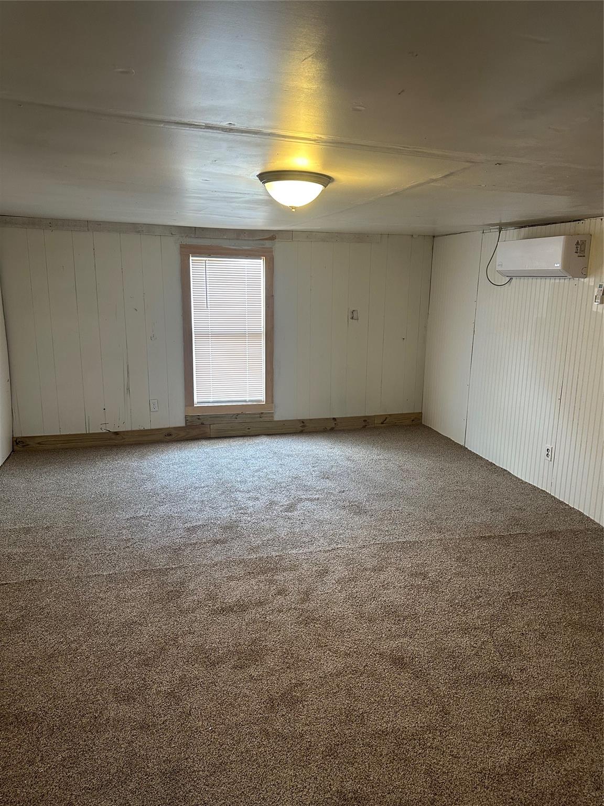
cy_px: 403
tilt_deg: -10.2
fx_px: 558
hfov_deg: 56.8
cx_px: 302
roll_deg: -1.5
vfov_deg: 71.6
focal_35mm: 24
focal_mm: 6.86
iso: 250
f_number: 1.78
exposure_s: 1/60
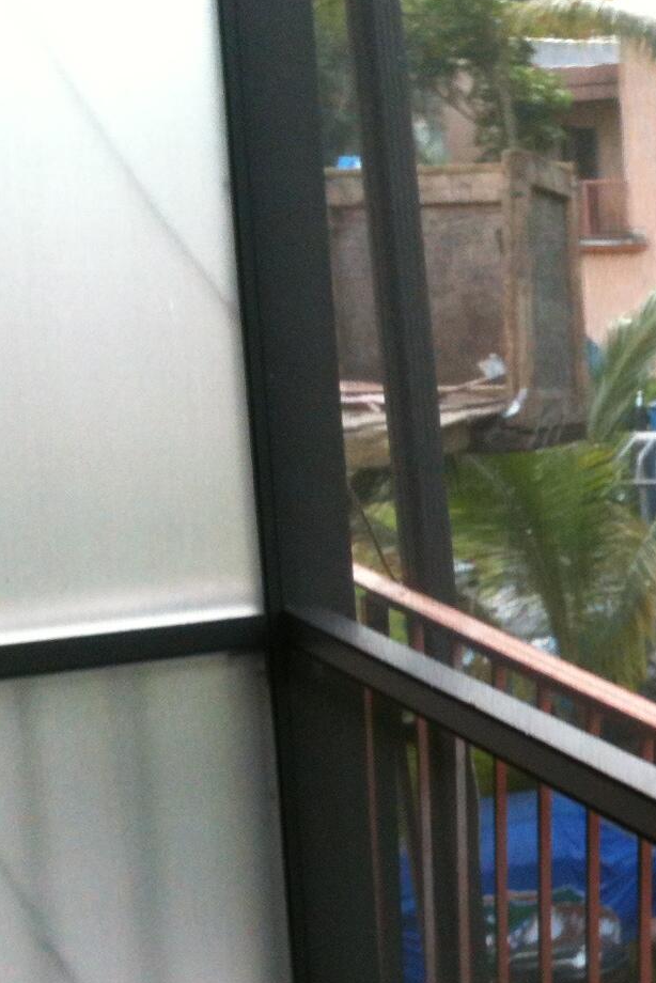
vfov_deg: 25.0
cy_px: 610
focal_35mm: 81
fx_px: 2212
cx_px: 988
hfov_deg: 15.5
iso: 100
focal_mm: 3.85
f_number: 2.8
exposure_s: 1/60
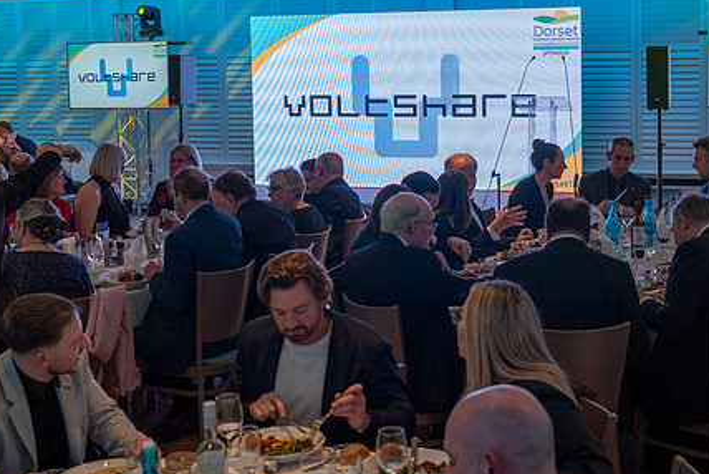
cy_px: 152
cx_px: 447
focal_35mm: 59
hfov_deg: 33.7
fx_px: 1163
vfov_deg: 22.9
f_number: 4.5
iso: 125
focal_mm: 35
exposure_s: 1/60
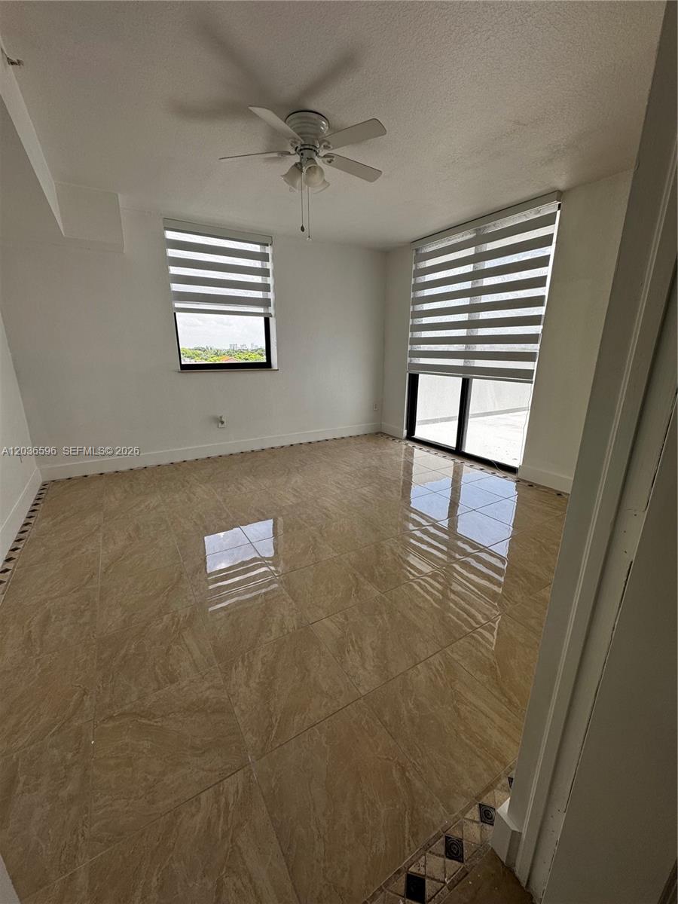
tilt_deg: -16.8
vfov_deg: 102.1
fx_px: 366
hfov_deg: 85.7
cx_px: 339
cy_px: 452
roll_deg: +0.2
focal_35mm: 14
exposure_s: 1/270
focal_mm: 2.22
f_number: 2.2
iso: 40
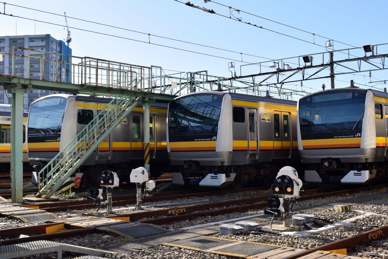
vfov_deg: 30.8
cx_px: 194
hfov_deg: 45.0
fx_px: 469
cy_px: 130
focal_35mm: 44
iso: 200
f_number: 10
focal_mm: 29
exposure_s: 1/400
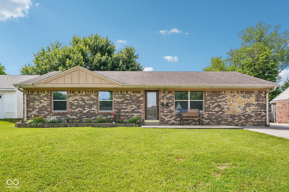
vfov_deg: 59.5
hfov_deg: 81.2
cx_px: 144
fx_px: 169
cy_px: 96
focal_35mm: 21
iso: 100
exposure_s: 1/125
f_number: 8
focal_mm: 21
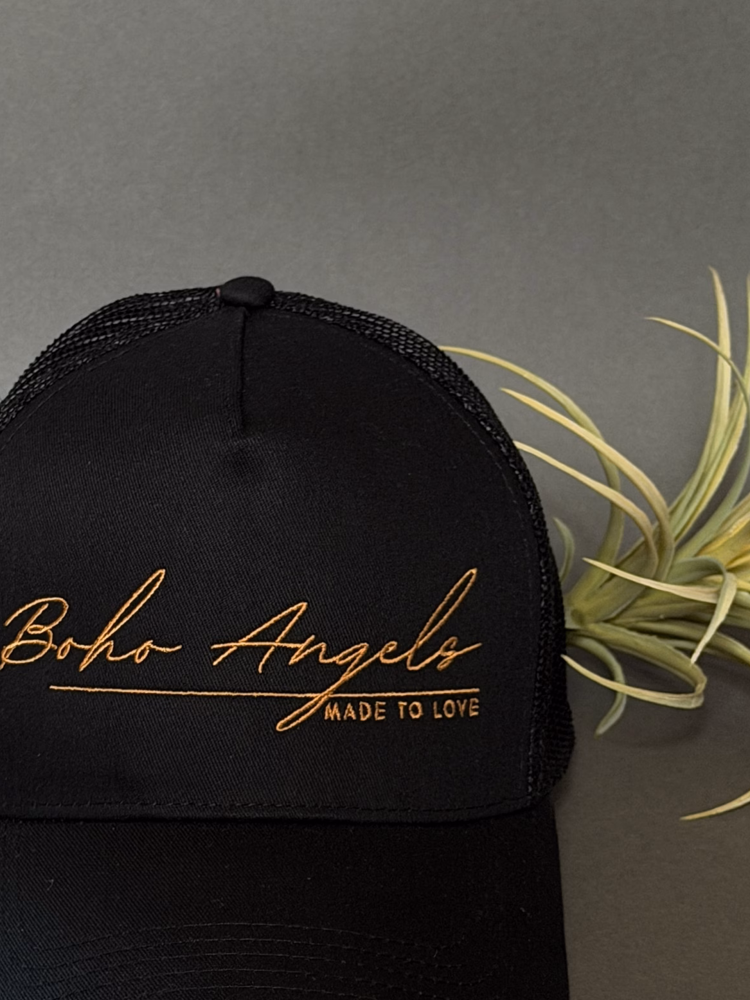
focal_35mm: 79
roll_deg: -0.6
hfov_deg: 18.6
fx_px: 2281
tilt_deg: -23.6
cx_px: 244
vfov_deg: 24.7
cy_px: 592
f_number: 1.78
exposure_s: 1/59
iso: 250
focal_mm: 6.76
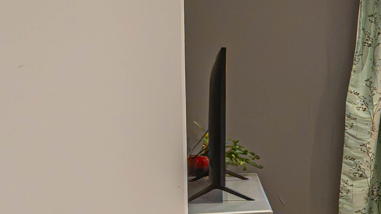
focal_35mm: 76
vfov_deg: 15.9
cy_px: 103
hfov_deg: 15.5
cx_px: 898
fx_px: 768
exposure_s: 1/100
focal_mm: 14
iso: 3200
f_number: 7.1
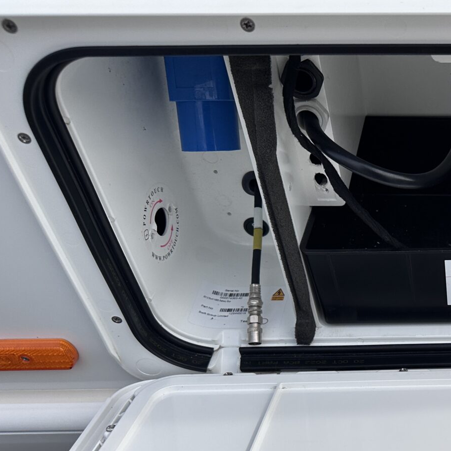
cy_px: 316
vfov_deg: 34.9
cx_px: 499
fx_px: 708
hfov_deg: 31.3
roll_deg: -1.4
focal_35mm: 48
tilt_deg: -40.9
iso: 80
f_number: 1.78
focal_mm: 6.86
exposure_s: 1/3597
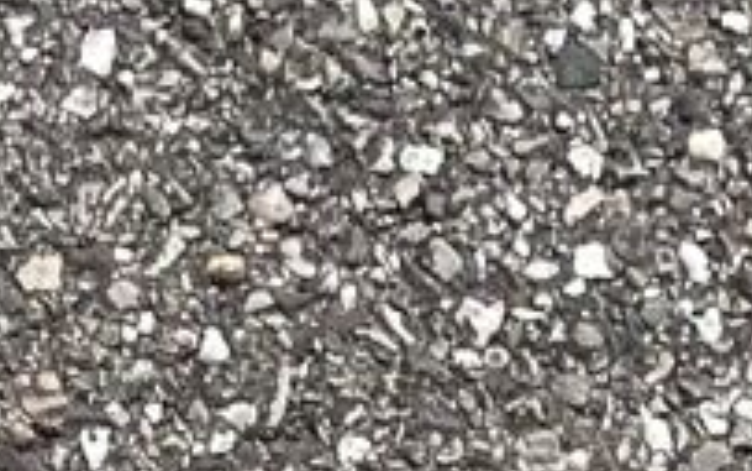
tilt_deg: -83.8
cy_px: 2388
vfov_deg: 4.2
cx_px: -304
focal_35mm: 274
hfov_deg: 7.5
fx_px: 5617
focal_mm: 5.1
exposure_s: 1/3311
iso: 50
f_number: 1.6
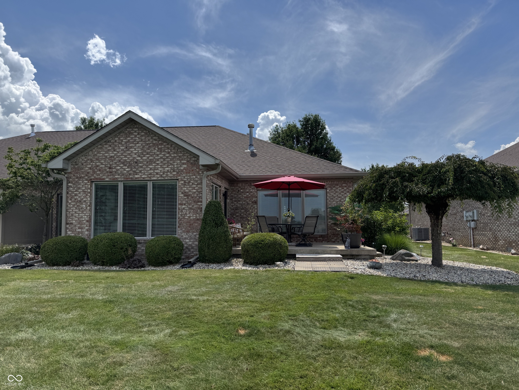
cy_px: 195
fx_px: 360
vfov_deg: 56.8
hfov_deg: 71.6
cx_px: 260
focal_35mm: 24
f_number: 1.78
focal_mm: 6.76
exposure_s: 1/7092
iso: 80
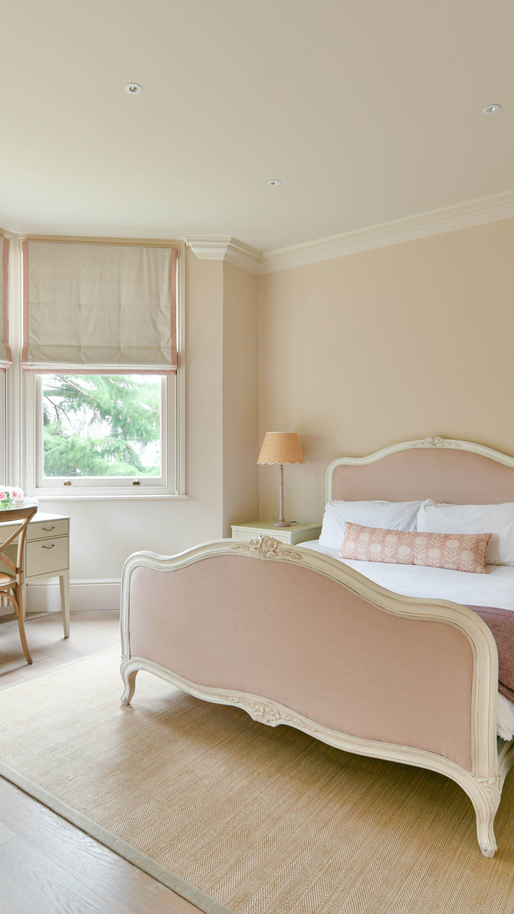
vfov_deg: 78.7
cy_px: 439
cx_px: 201
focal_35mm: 23
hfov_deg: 49.2
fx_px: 557
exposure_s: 2.5
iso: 125
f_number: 6.3
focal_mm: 14
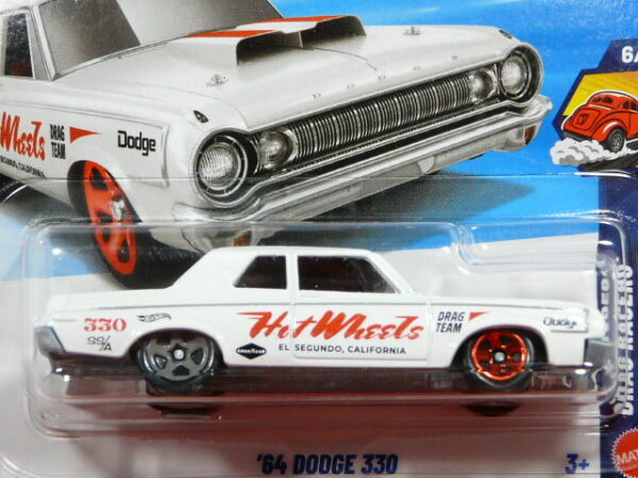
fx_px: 2433
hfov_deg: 14.9
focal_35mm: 132
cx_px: 319
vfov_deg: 11.2
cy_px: 239
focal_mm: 13.6
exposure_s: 1/50
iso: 160
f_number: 3.6
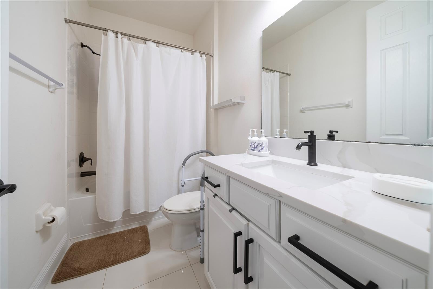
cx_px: 216
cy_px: 144
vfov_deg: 90.1
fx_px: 144
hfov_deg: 112.6
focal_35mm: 12
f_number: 8
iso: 160
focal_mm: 12
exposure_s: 1/13
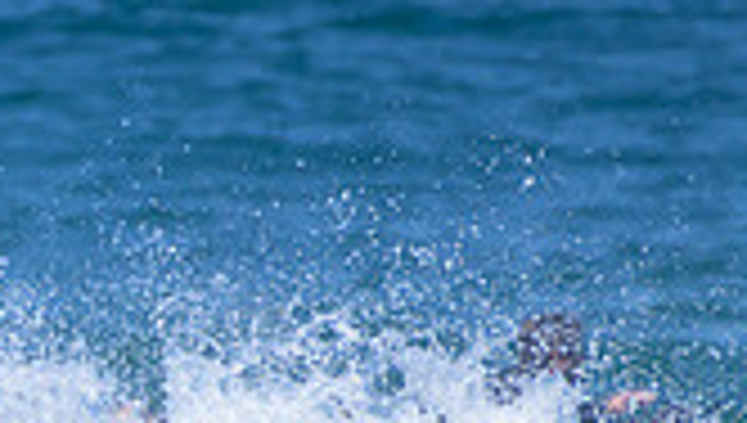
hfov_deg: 0.6
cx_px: -486
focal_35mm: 3650
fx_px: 72414
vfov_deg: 0.3
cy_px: 610
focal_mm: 1000
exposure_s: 1/2000
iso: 1100
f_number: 11
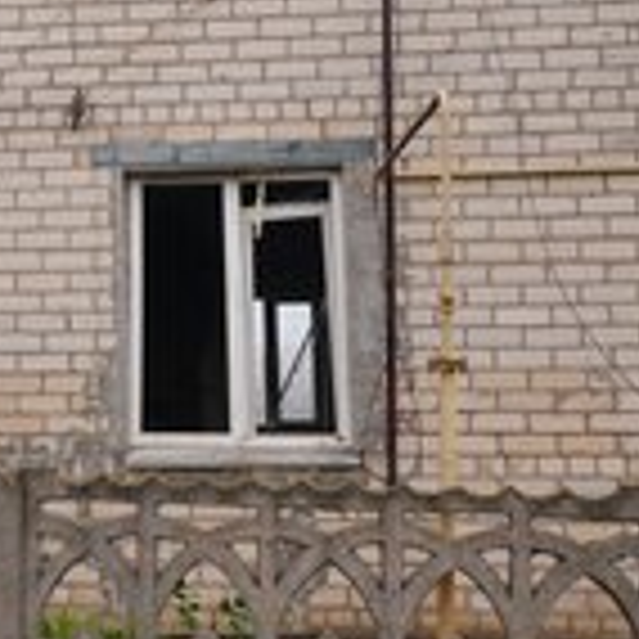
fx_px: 1796
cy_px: 223
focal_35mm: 86
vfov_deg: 20.1
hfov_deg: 19.1
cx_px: -108
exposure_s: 1/100
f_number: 7.1
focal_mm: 36
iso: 80
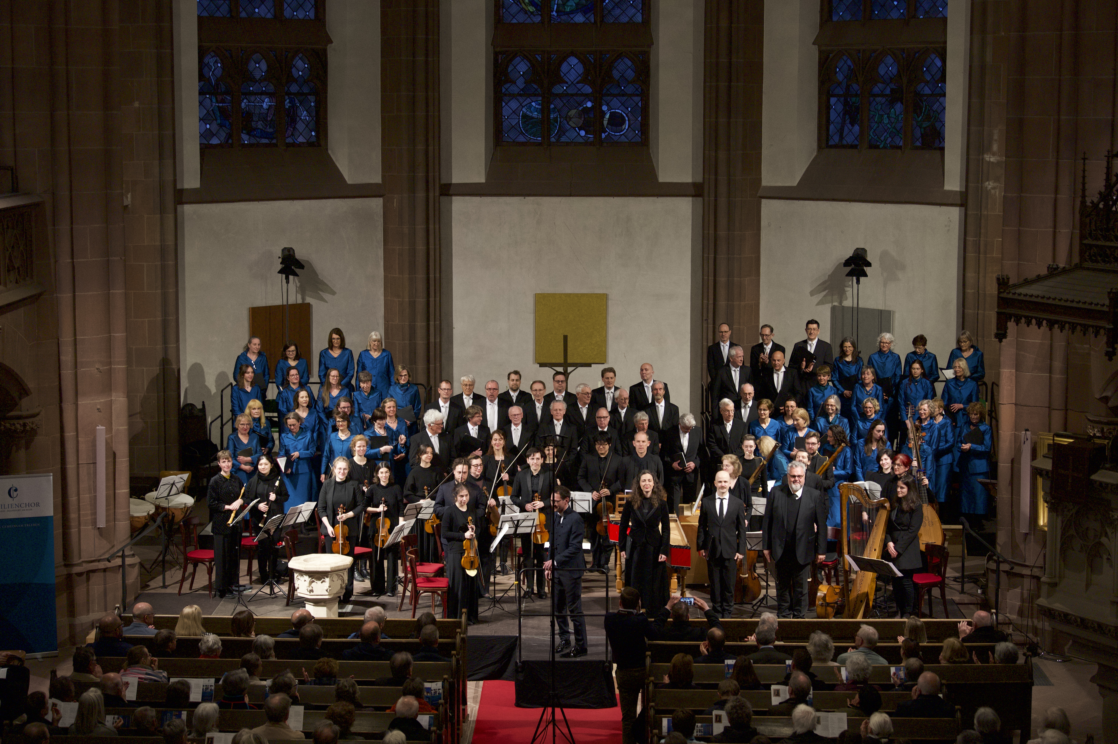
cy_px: 372
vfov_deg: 19.4
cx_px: 559
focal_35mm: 70
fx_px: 2172
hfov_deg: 28.9
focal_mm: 70
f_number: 3.2
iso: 4000
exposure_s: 1/250
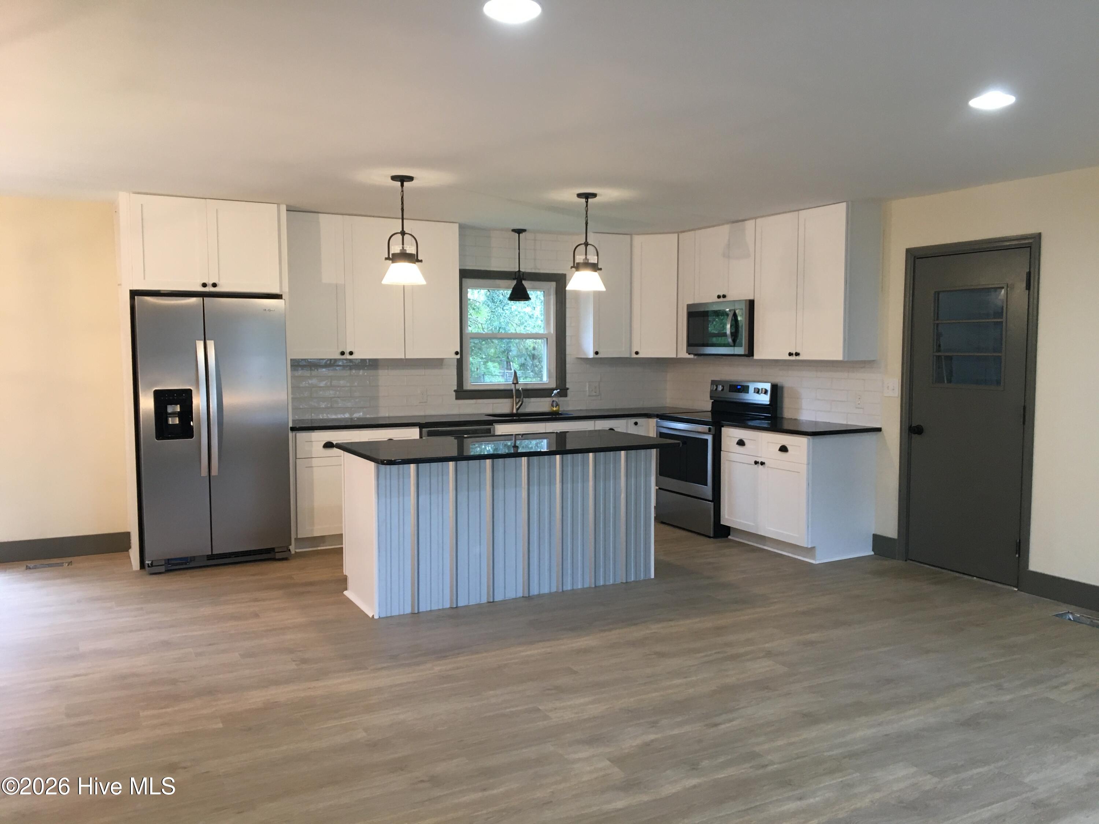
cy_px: 412
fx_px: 921
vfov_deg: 48.2
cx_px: 550
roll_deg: +0.5
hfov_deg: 61.7
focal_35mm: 29
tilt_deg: -4.0
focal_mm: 4.15
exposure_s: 1/30
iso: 100
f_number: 2.2
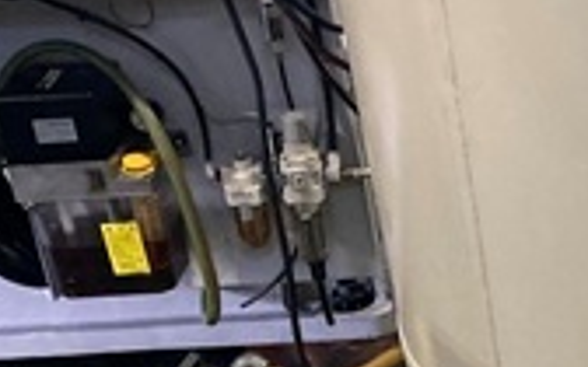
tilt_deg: -30.7
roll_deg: +3.3
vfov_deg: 11.4
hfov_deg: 17.1
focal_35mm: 113
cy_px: 416
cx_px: 816
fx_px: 1811
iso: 200
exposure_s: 1/60
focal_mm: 3.99
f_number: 1.8
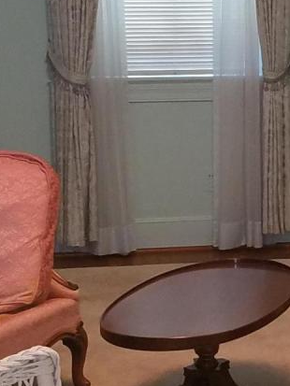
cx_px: 336
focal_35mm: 126
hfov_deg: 11.6
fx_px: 1407
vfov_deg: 15.6
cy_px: 173
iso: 125
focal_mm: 4.2
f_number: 1.7
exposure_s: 1/13
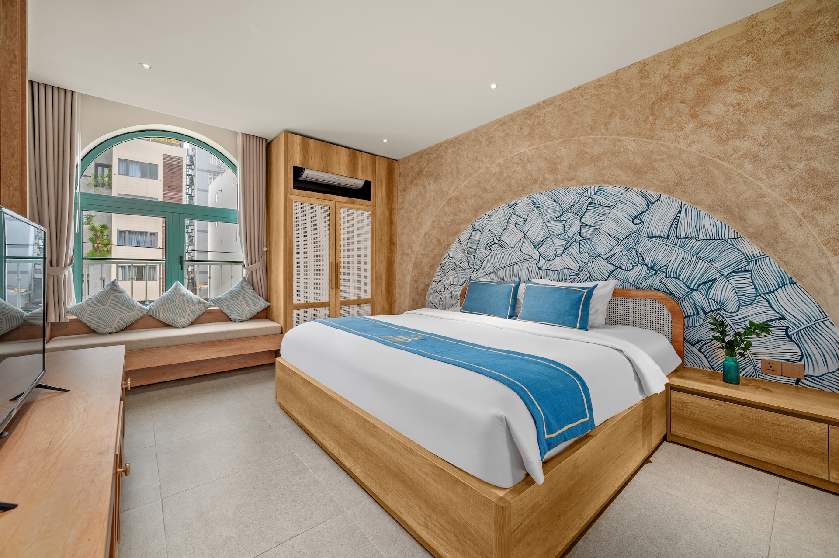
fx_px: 326
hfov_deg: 104.3
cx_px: 420
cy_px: 279
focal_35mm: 14
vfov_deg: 81.1
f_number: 8
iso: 160
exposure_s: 1/4
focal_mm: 14
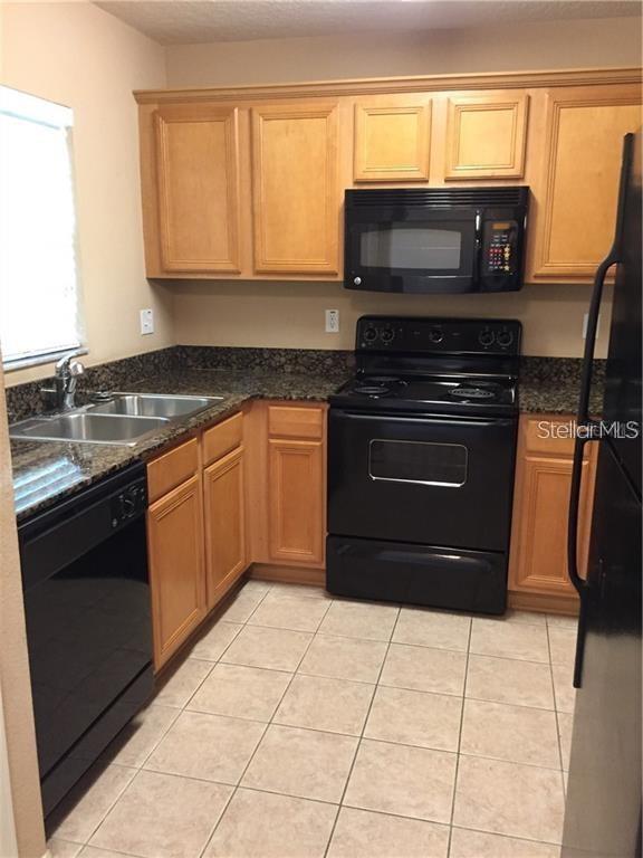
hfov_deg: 48.2
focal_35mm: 29
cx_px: 322
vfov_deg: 61.7
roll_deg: +0.3
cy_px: 429
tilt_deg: -11.5
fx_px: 718
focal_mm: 4.15
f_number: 2.2
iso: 250
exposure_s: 1/24
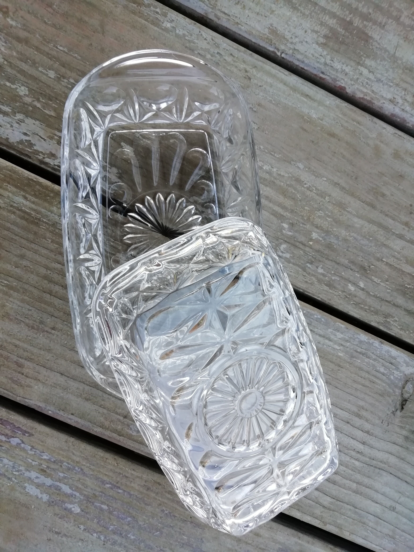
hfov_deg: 53.1
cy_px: 276
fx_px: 415
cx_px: 207
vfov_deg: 67.3
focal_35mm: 26
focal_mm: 3.21
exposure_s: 1/100
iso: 80
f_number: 2.2
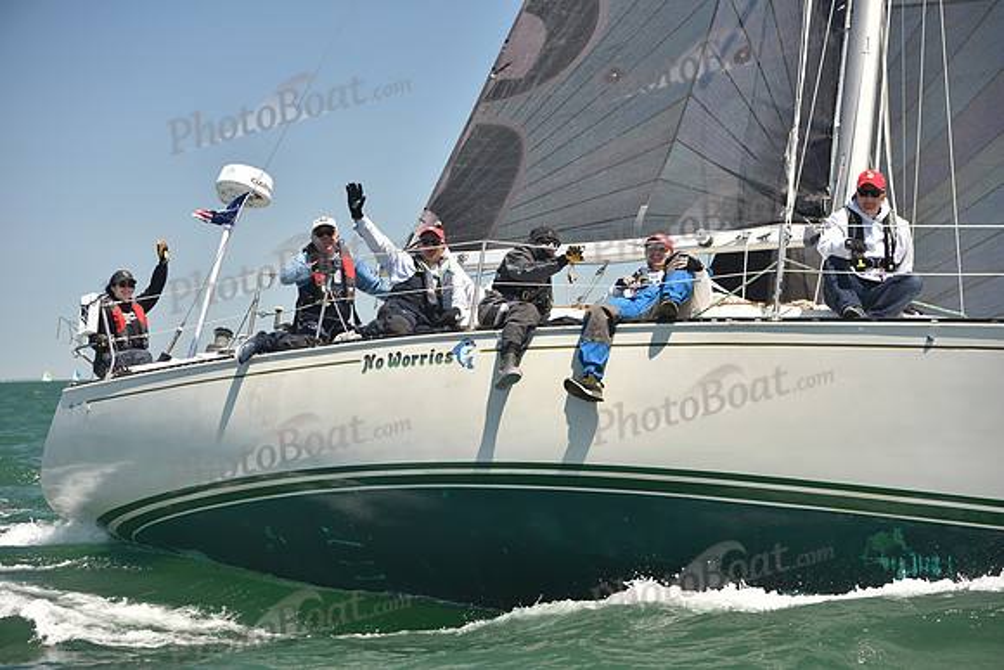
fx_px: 1953
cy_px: 335
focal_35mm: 70
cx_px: 502
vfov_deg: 19.5
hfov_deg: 28.8
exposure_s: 1/800
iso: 250
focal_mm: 70
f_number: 4
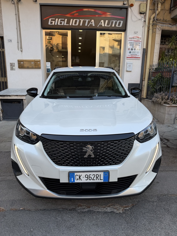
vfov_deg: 71.6
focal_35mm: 24
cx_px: 88
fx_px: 164
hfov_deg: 56.8
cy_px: 118
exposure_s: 1/414
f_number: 1.78
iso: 80
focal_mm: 6.76
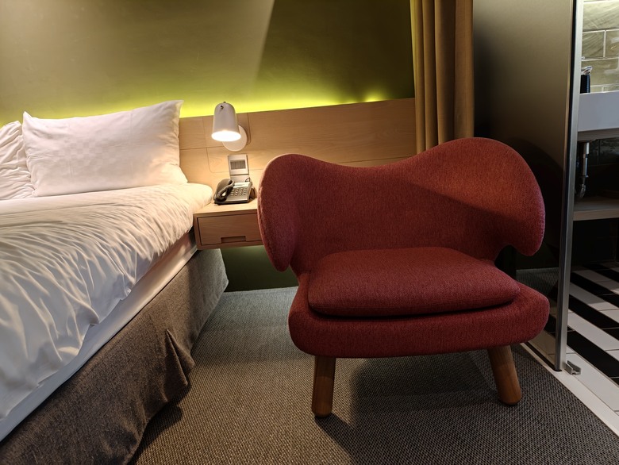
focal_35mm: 23
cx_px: 310
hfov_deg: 73.9
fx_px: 412
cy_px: 232
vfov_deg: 58.9
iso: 640
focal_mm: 7.73
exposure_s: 1/50
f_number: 1.5
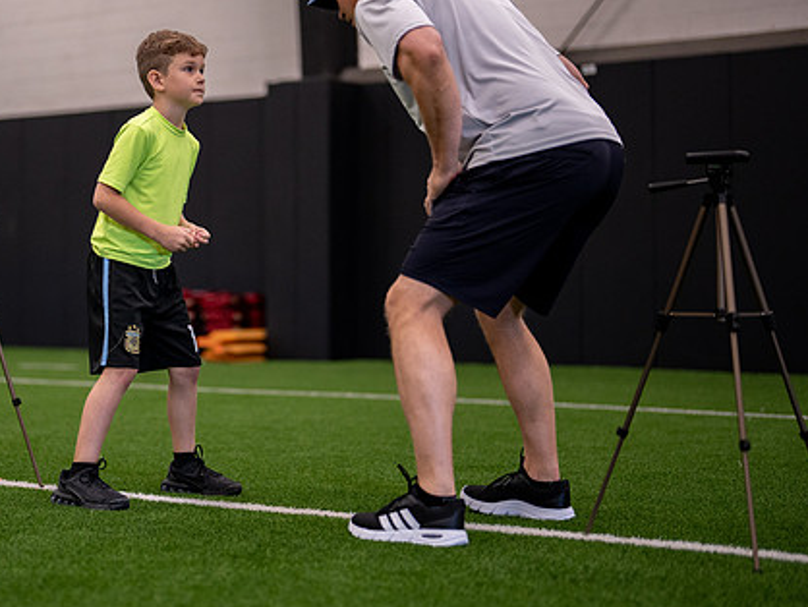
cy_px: 246
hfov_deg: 25.3
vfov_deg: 19.4
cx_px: 193
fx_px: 1775
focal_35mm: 76
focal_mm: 50
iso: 1600
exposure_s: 1/1000
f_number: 1.2
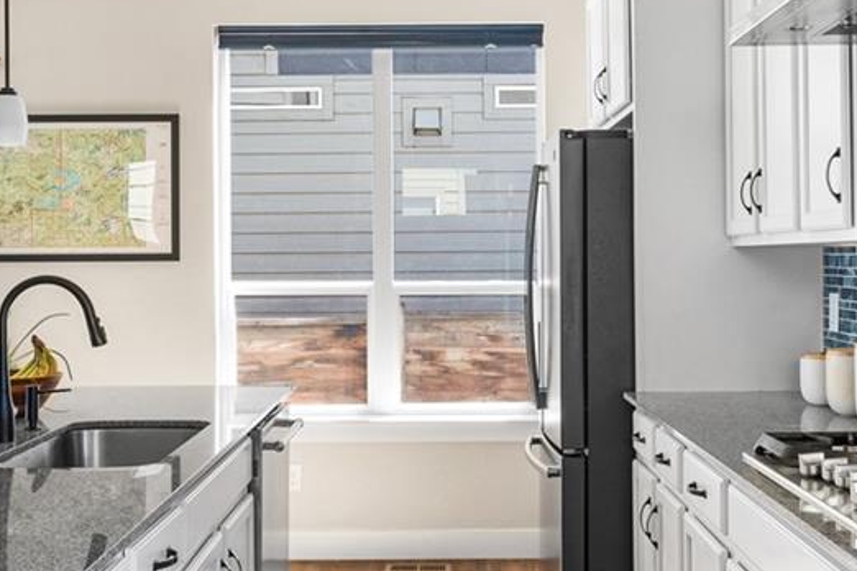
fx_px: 1203
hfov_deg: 39.2
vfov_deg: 26.7
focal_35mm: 51
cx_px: 448
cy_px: 251
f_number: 8
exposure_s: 1/5
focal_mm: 16.5
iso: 125
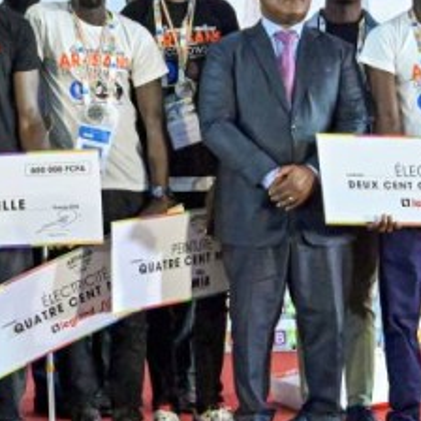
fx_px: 1500
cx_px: -139
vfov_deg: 16.0
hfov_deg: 15.2
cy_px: 241
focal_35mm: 109
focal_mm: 24
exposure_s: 1/250
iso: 4000
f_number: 4
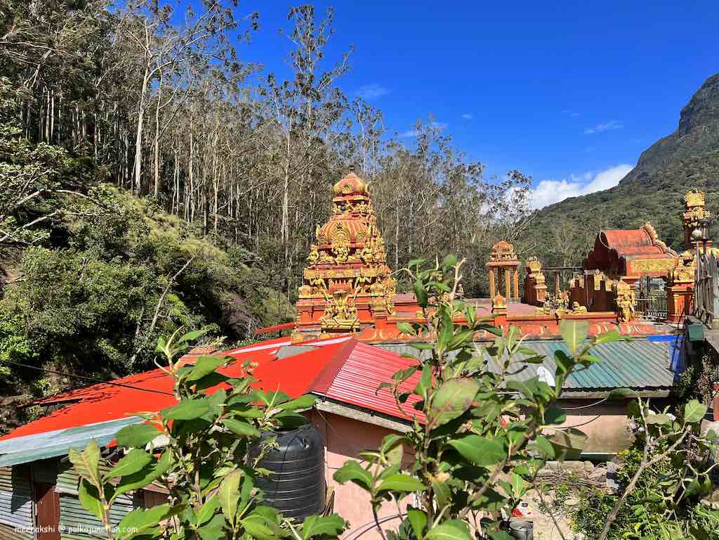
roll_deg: +3.9
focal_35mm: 26
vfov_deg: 53.1
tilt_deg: +0.2
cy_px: 270
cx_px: 360
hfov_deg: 67.3
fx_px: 540
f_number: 1.6
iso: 50
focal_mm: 5.1
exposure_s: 1/2755
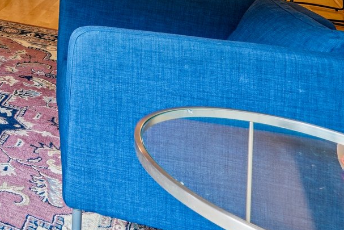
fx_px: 516
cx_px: -206
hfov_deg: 25.1
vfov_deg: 20.4
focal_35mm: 54
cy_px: -142
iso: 400
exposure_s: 1/10
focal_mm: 16
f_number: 8
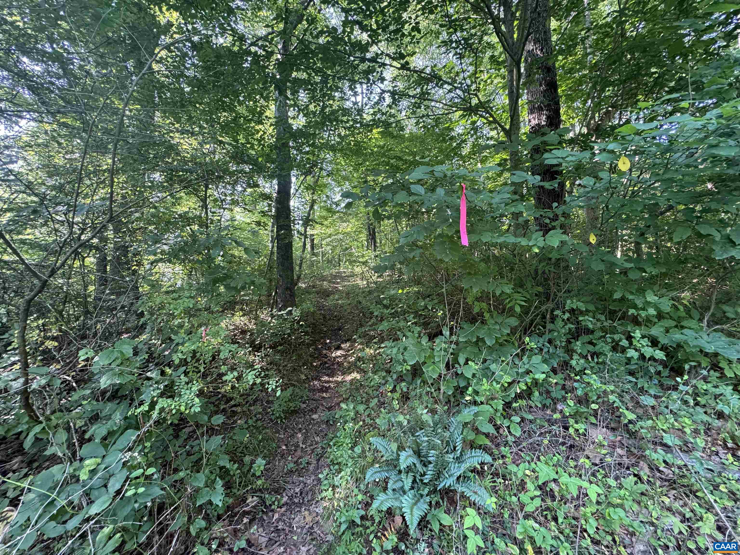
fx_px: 299
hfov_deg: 102.1
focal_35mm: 14
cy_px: 278
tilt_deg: +3.9
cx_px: 370
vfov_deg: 85.7
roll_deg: -0.3
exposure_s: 1/99
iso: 250
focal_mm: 2.22
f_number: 2.2
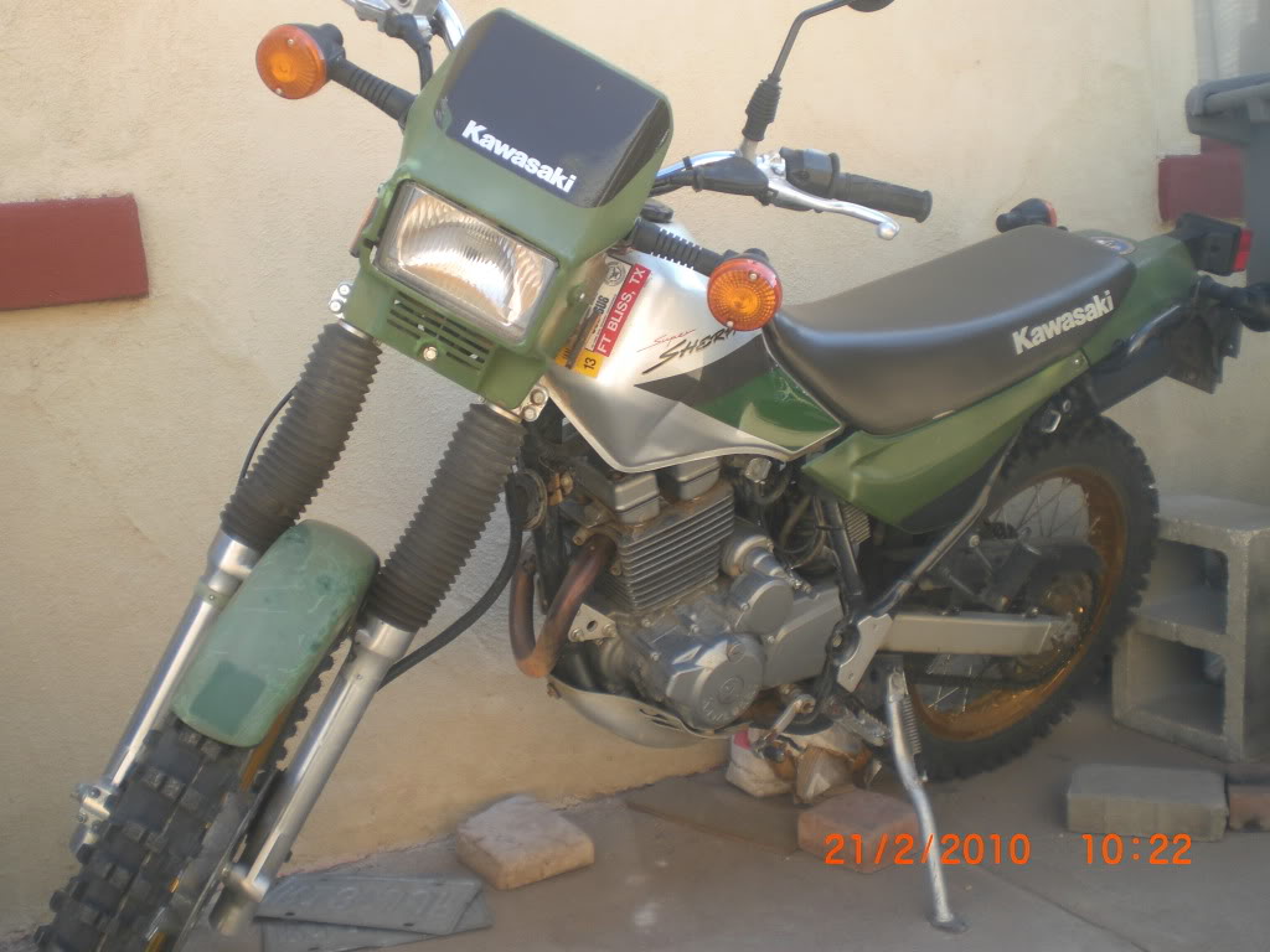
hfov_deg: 49.0
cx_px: 635
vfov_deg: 37.7
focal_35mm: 38
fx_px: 1394
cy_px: 476
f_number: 3.1
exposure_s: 1/80
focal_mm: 6.3
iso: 50
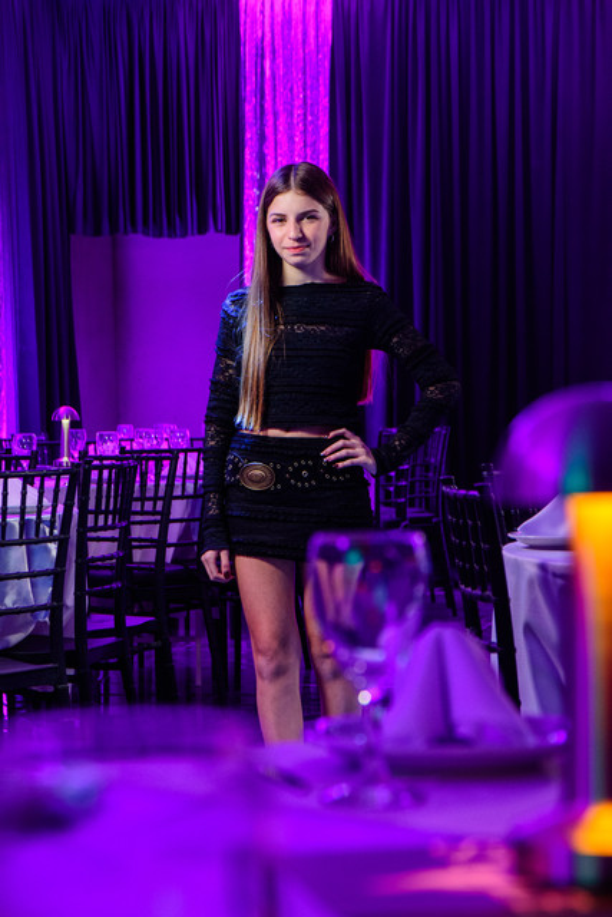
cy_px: 458
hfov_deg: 15.7
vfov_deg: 23.4
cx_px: 306
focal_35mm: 87
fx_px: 2217
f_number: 5
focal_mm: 58
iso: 1600
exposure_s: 1/60
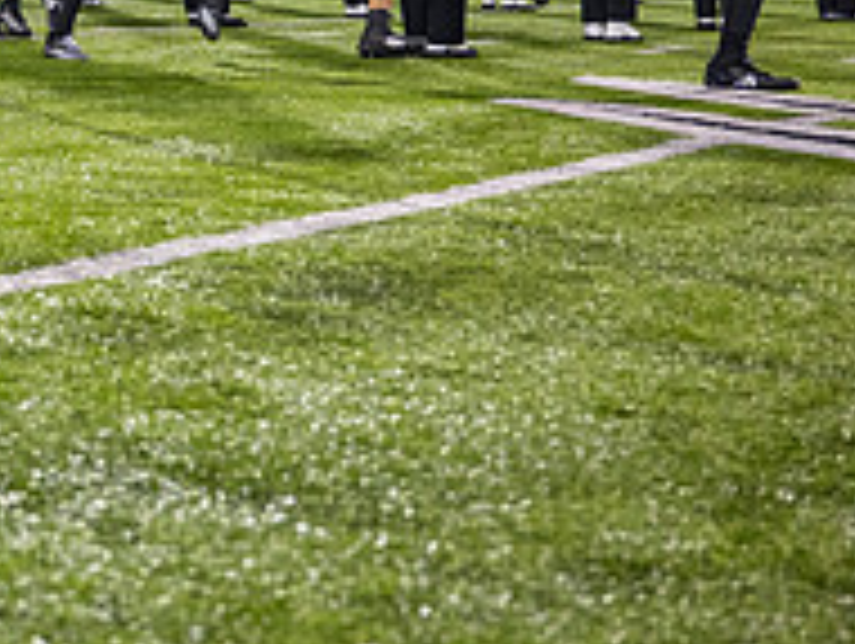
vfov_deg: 15.7
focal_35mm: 91
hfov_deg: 19.0
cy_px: -119
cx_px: -414
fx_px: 2251
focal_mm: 31
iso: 1250
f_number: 3.2
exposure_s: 1/500
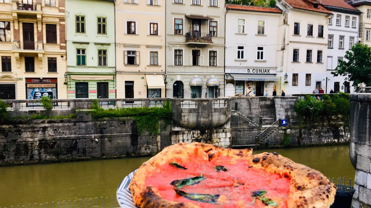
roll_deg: +1.3
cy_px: 107
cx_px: 183
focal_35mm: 32
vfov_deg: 36.7
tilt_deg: -2.9
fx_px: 315
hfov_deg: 61.0
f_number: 2.2
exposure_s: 1/50
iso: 32
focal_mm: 4.15
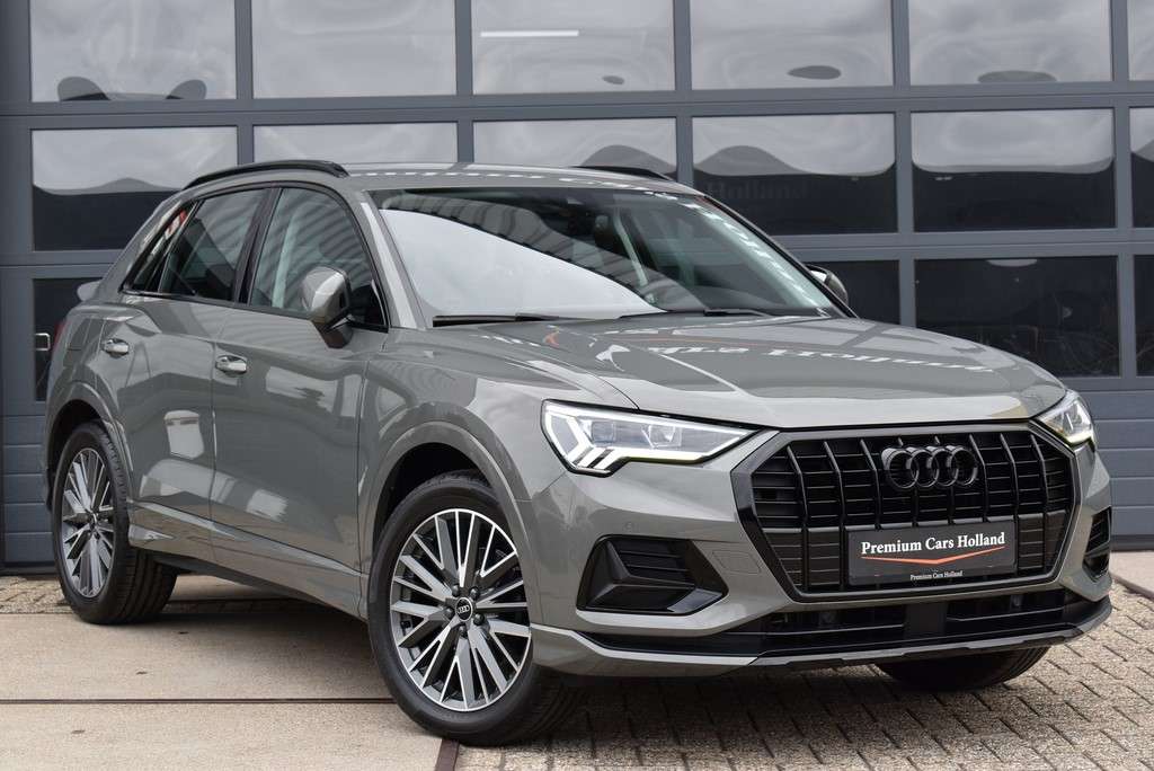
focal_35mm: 78
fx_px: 2502
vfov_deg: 17.5
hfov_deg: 26.0
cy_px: 386
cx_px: 577
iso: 360
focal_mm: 52
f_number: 8
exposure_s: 1/250
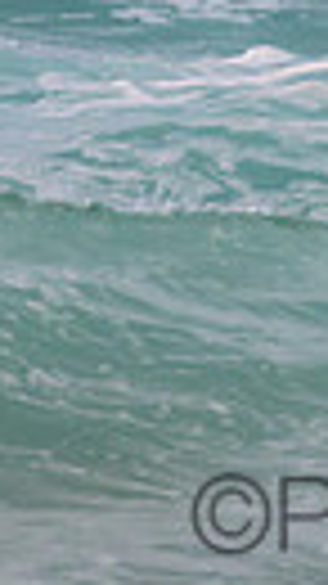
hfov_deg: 0.3
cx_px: 539
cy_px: -232
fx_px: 57686
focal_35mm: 3726
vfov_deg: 0.6
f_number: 11
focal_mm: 800
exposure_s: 1/2000
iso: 900
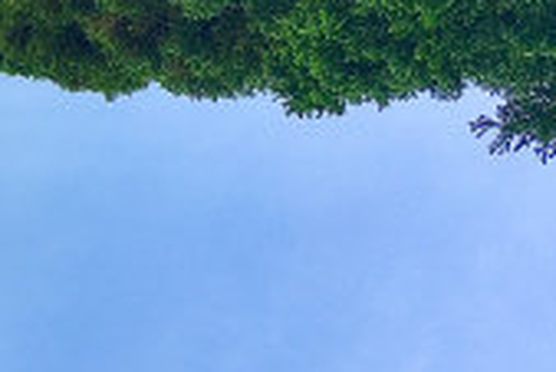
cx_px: -178
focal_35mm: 109
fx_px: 1685
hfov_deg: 17.5
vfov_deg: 12.6
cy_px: 209
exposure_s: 1/252
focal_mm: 4.15
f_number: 2.2
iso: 25
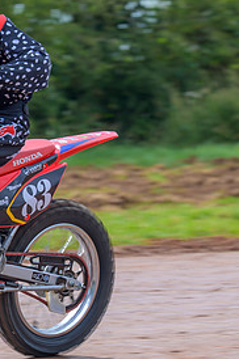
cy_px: 148
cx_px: -174
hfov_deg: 4.2
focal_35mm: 322
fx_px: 3214
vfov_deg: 6.4
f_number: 4
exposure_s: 1/320
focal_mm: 86
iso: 72
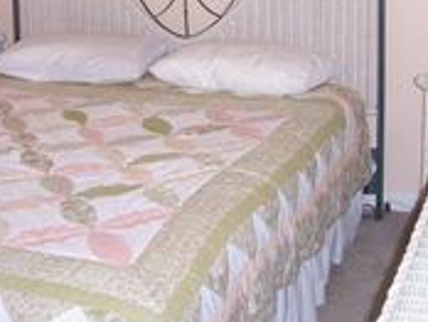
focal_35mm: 76
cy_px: 0
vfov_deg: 18.9
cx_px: 202
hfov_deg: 25.6
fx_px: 941
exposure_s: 1/60
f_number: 3
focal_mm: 6
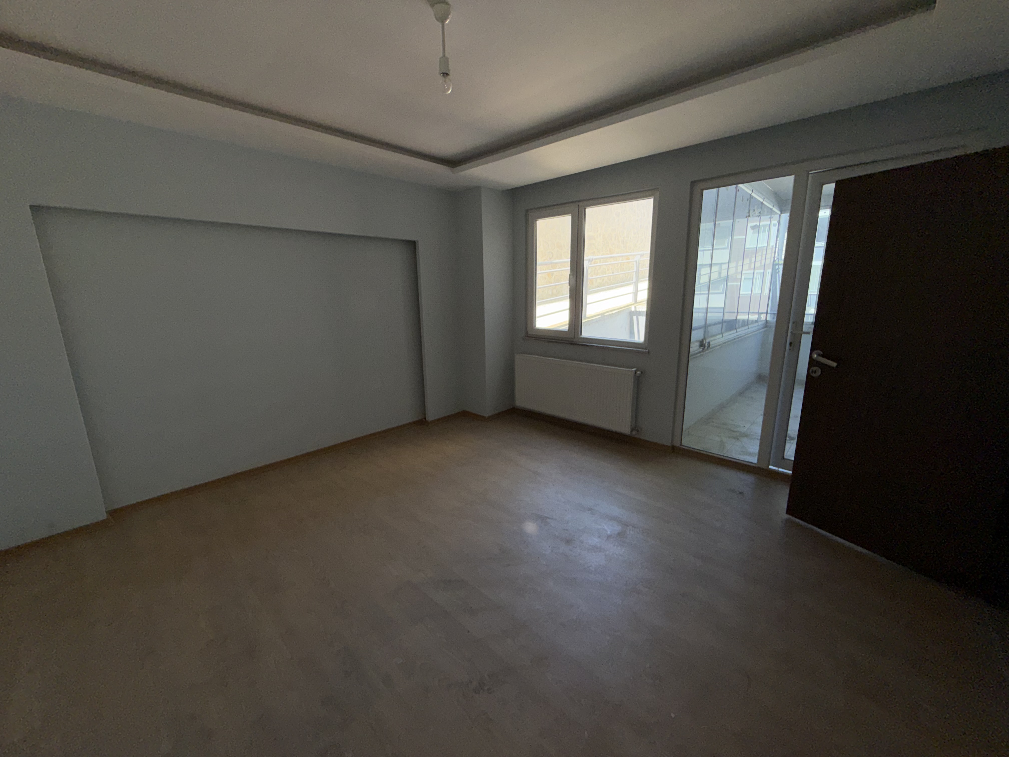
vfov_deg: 85.7
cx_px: 504
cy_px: 378
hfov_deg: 102.1
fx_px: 408
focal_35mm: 14
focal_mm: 2.22
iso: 25
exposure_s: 1/122
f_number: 2.2
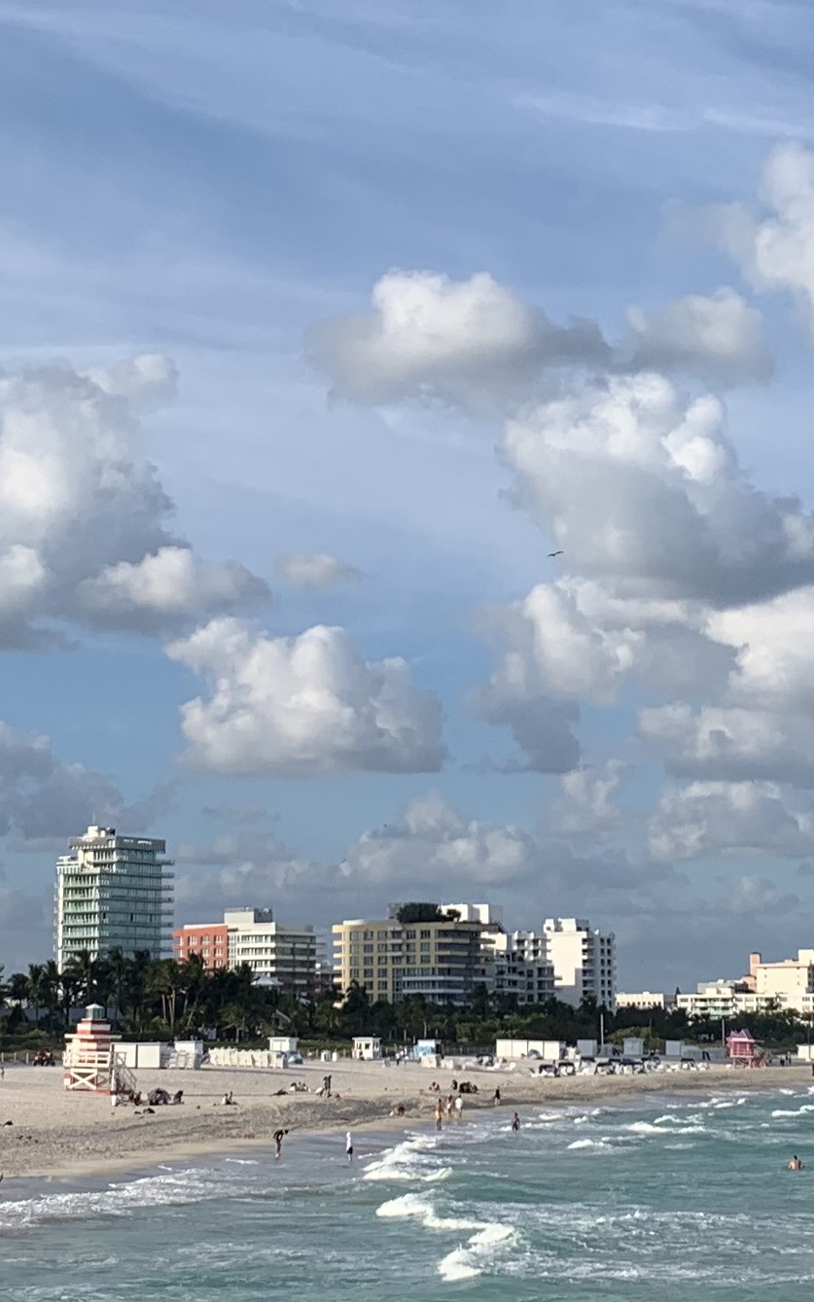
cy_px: 632
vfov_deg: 24.9
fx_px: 2946
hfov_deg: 15.7
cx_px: 475
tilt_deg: +7.4
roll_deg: +0.4
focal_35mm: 83
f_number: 1.8
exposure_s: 1/2208
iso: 25
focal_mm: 4.25
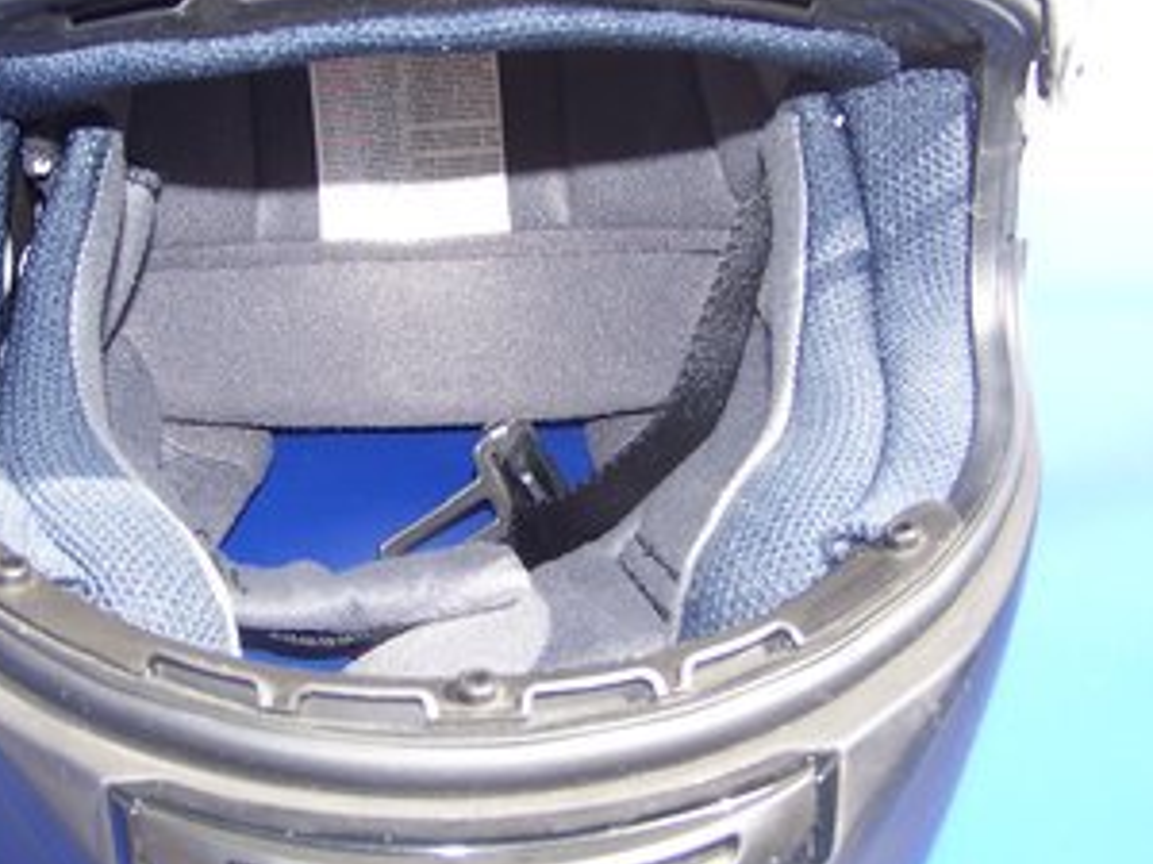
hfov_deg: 32.1
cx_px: 473
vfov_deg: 24.4
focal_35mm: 60
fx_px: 1998
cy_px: 374
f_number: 2.8
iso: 64
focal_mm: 5.85
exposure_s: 1/125
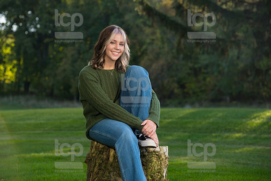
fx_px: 798
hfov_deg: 19.3
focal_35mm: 106
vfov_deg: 12.9
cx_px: 131
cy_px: 77
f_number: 4.5
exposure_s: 1/250
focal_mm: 92
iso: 160
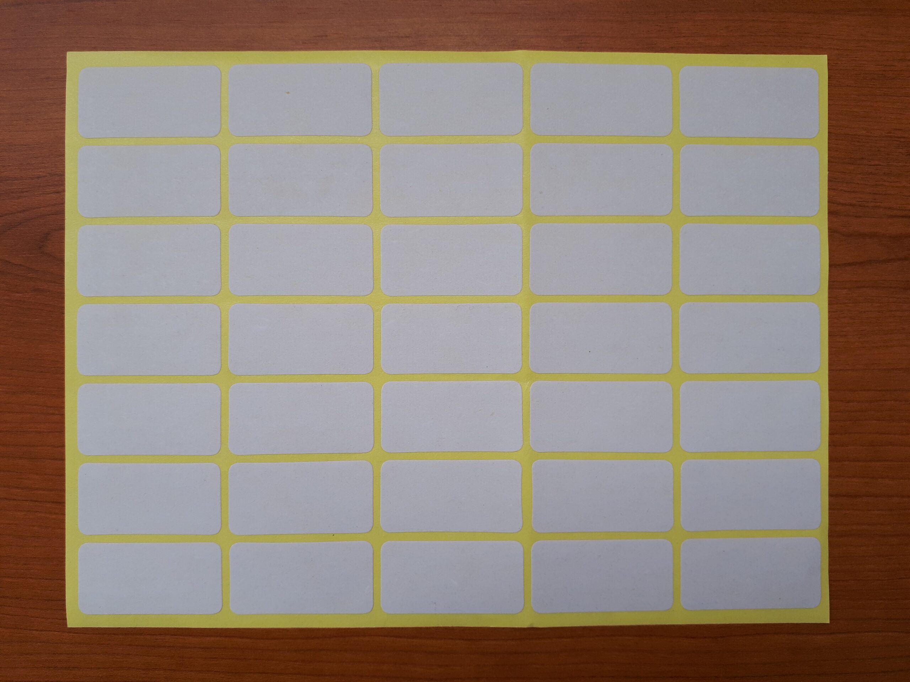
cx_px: 455
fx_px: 710
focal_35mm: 27
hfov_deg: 65.3
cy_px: 341
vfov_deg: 51.4
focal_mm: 3.6
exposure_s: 1/229
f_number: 1.9
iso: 40
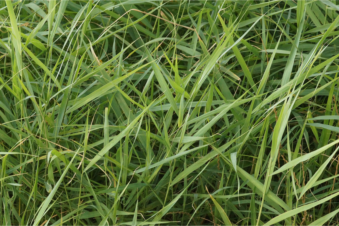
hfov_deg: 13.7
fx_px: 1412
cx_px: 170
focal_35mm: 150
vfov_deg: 9.1
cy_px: 113
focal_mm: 100
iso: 3200
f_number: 13
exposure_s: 1/50
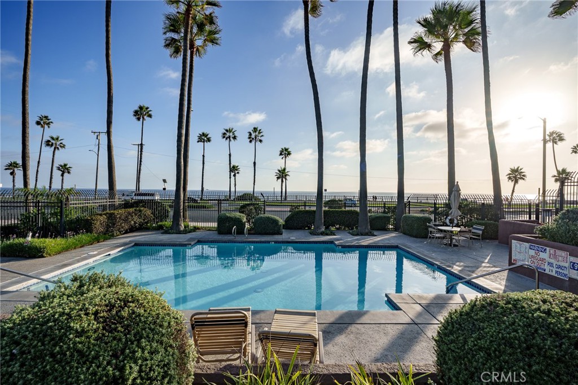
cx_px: 289
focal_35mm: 16
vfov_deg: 73.7
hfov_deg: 96.8
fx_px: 257
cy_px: 192
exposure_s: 1/1250
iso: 200
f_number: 8
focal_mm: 16
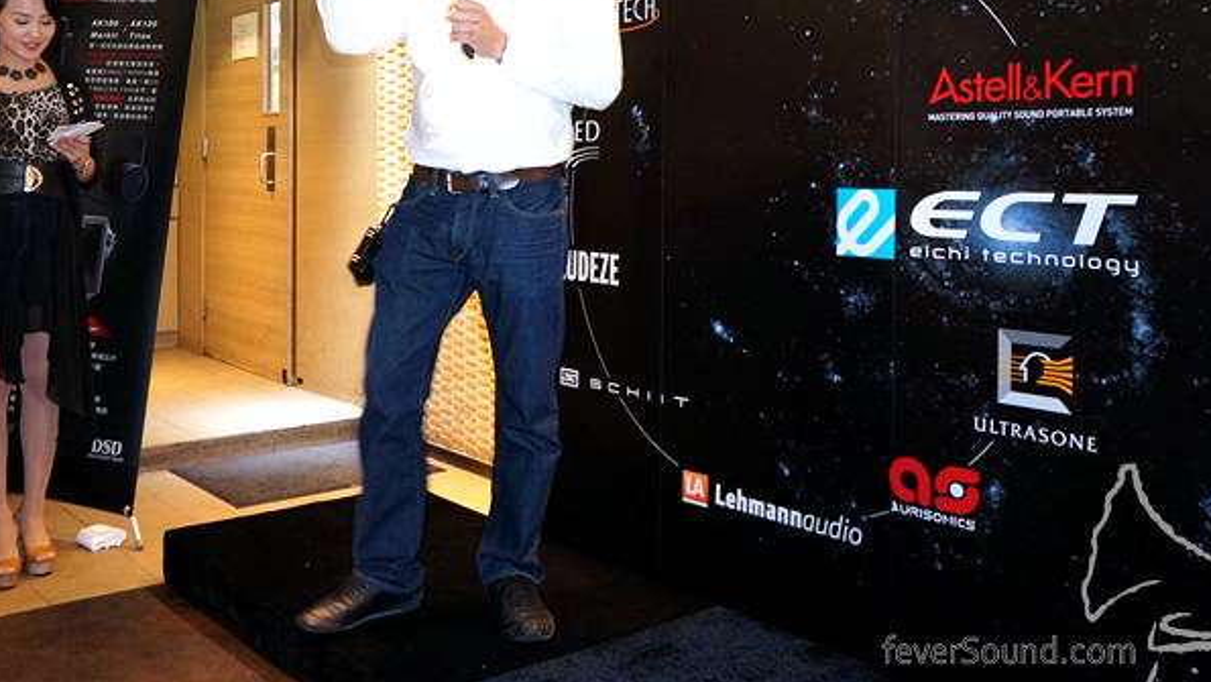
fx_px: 1220
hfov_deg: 51.9
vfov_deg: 30.6
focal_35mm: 38
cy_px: 153
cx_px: 421
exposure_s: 1/20
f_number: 3.5
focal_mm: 16
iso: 800
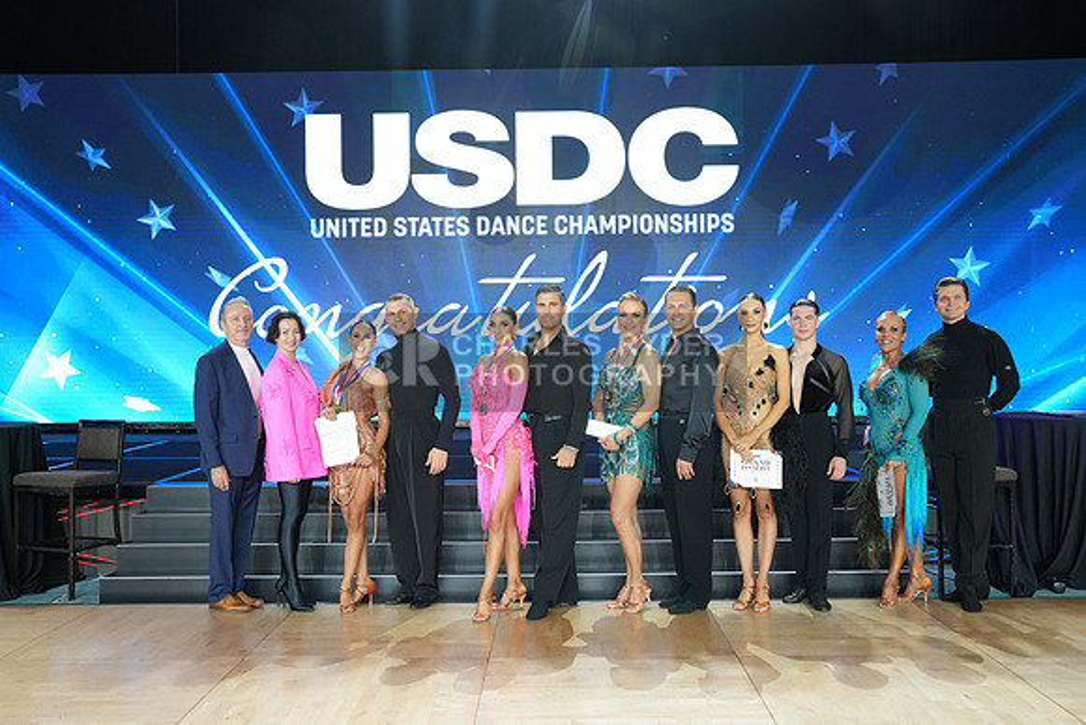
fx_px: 1095
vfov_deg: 36.6
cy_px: 362
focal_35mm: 36
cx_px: 543
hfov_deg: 52.7
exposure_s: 1/200
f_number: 7.1
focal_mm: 36.3
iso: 2000
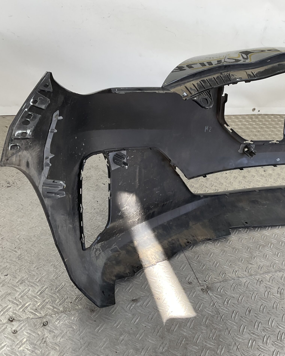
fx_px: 401
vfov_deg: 47.9
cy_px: 179
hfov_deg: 38.6
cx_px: 195
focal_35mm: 38
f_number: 1.8
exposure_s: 1/106
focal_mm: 3
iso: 16
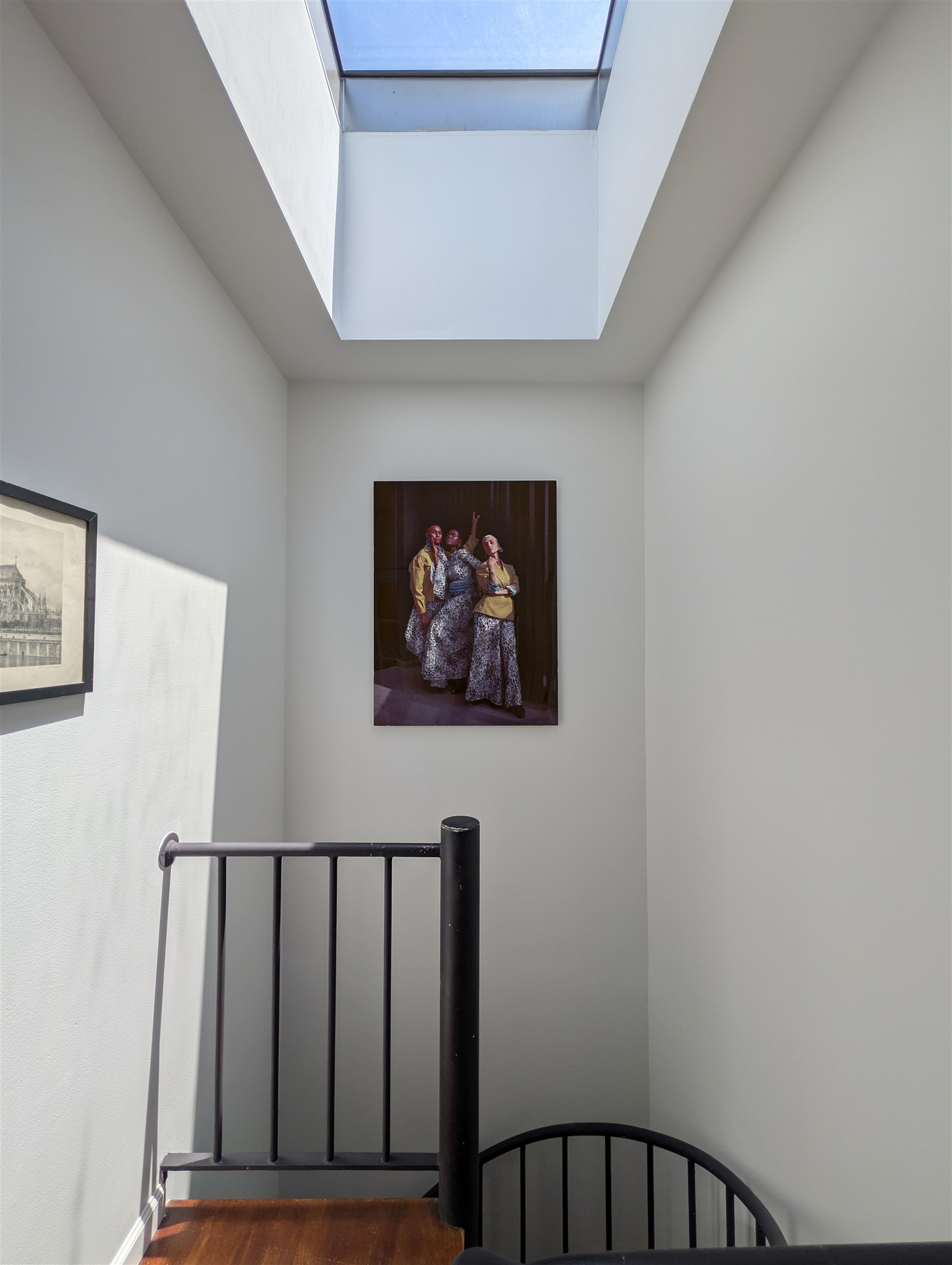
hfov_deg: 94.6
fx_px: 439
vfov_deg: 110.5
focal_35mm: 12
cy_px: 632
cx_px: 476
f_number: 1.7
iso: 45
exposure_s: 1/2083
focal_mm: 2.02
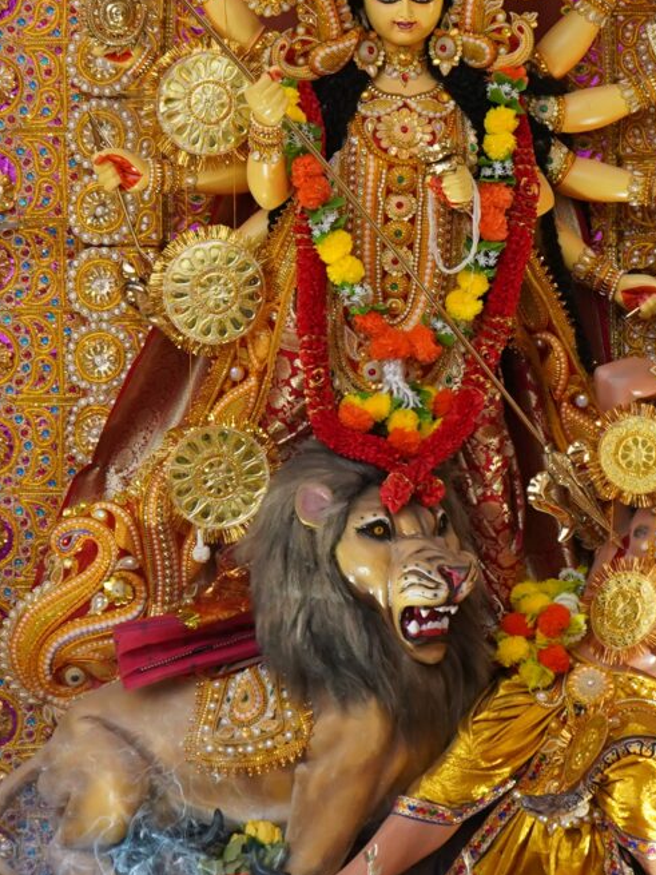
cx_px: 313
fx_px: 3513
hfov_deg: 10.7
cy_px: 332
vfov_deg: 14.2
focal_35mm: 139
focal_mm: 37
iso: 1000
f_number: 4
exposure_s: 1/125
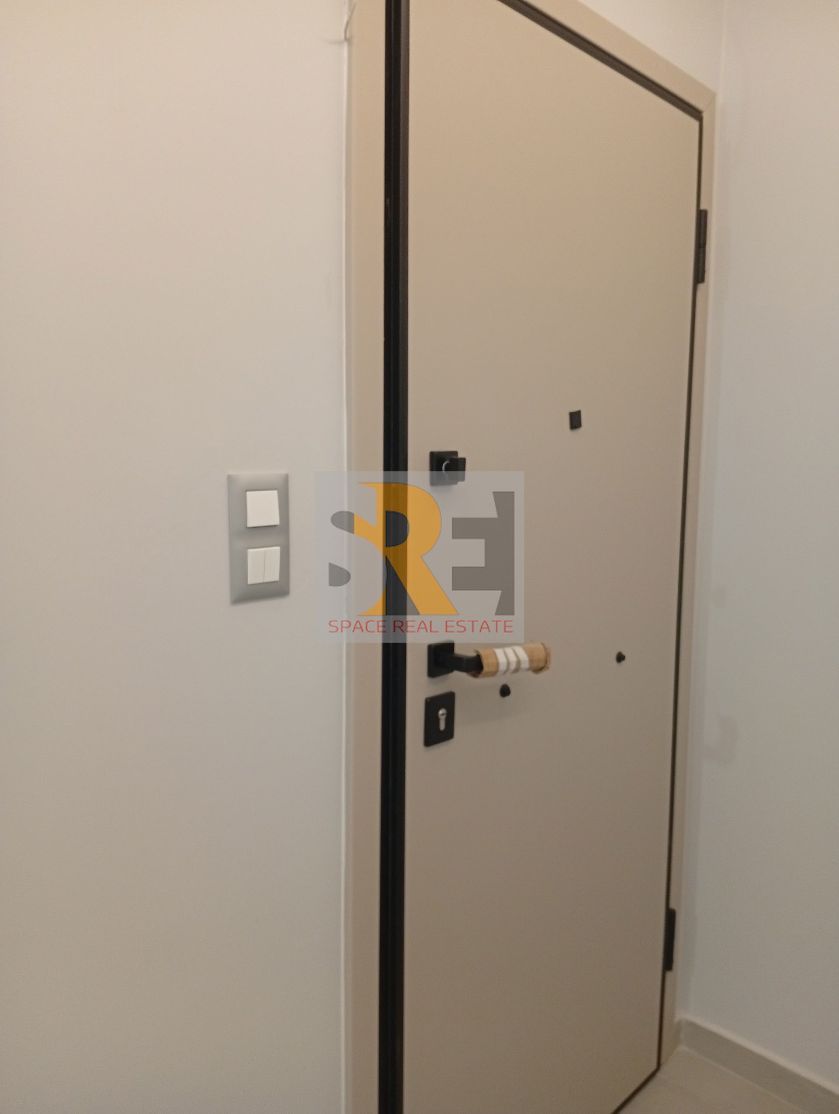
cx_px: 420
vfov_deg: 65.2
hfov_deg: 51.5
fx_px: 870
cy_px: 557
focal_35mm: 27
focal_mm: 3.98
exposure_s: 1/33.3
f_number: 1.8
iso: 460
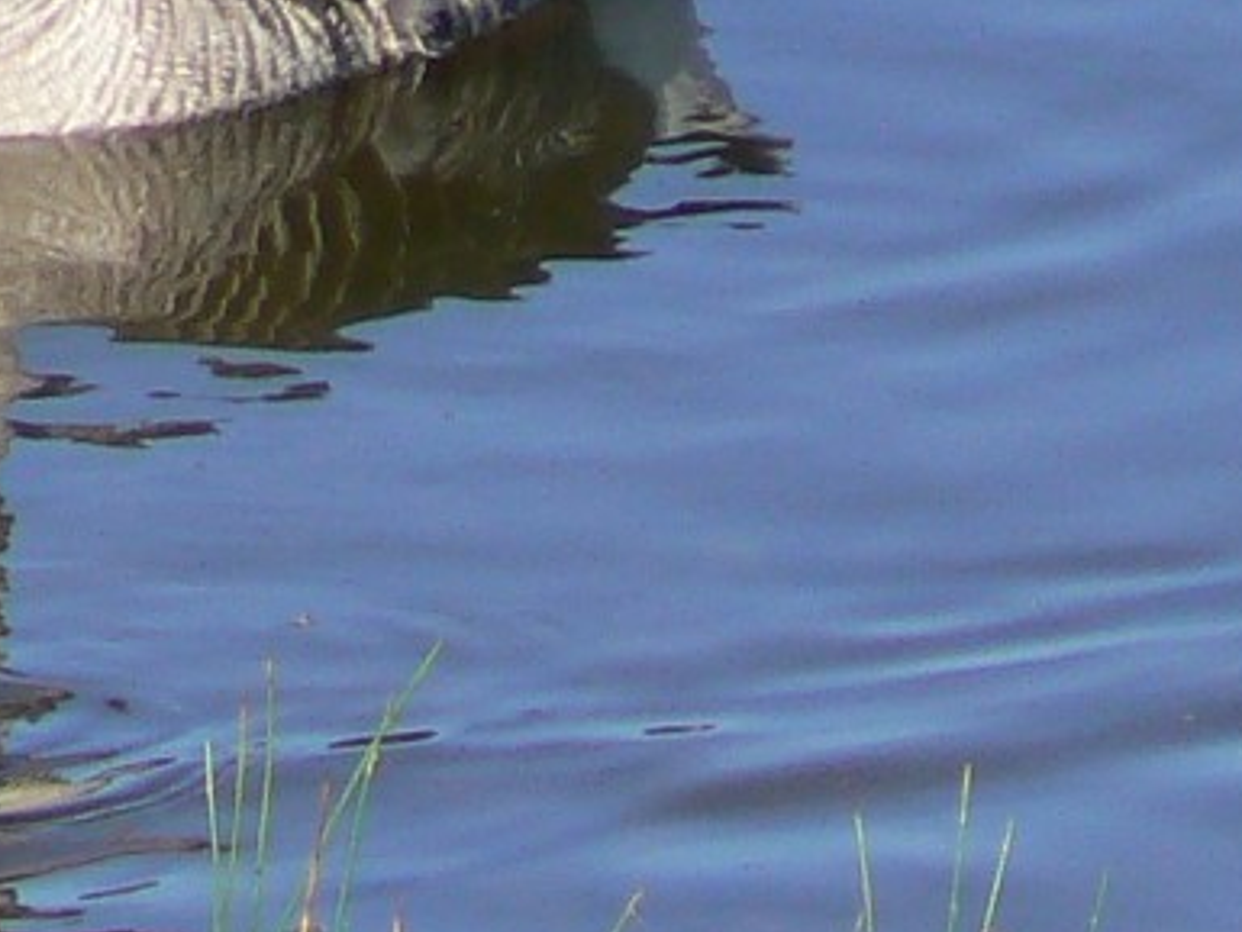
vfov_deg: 0.7
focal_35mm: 2223
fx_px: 79785
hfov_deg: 0.9
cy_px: 626
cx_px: -981
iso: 80
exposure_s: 1/320
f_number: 5.6
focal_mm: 72
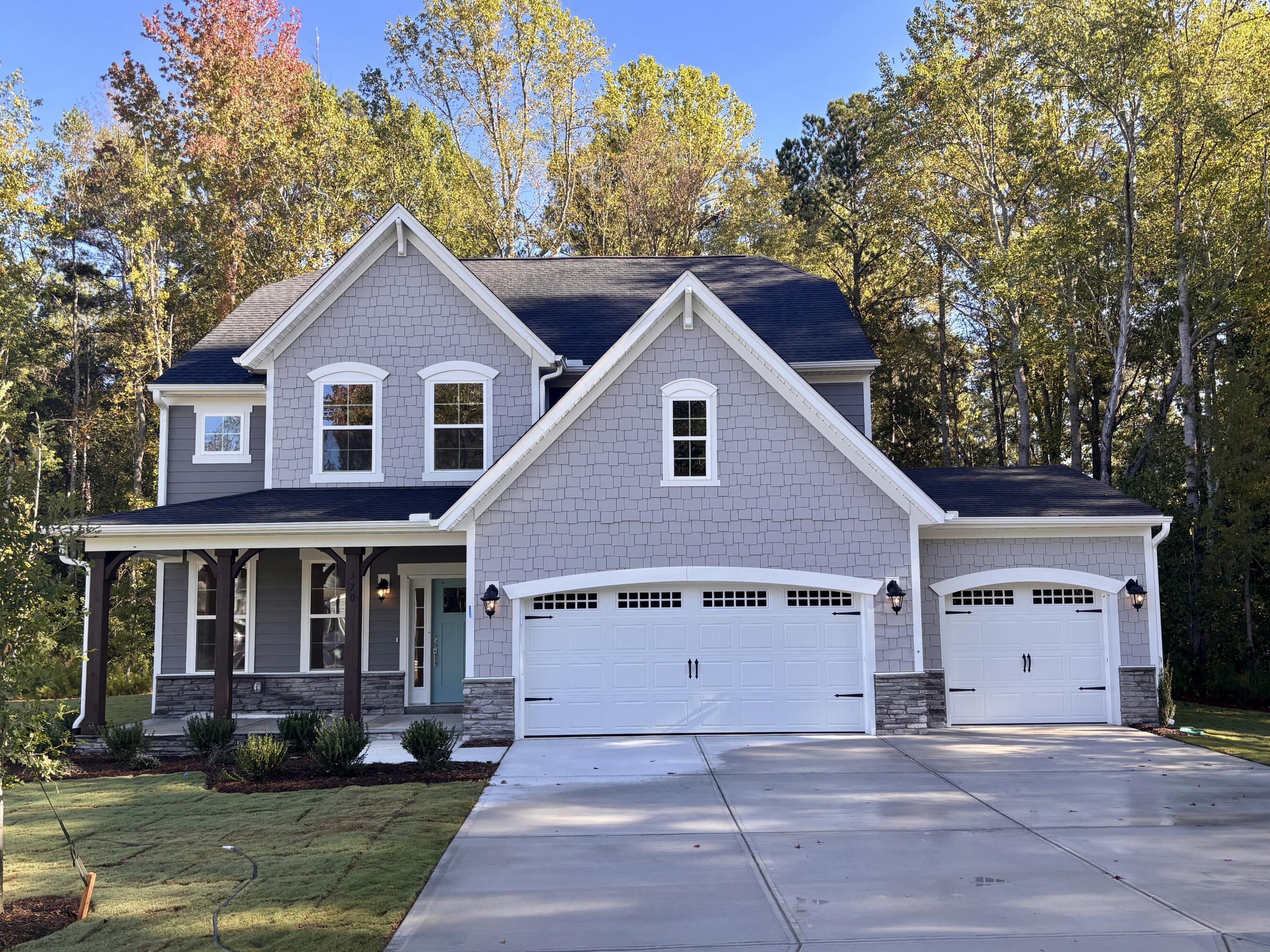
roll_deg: +0.5
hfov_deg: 61.7
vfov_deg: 48.2
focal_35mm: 29
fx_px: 1064
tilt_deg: +4.9
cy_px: 515
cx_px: 655
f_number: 1.6
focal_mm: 5.96
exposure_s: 1/630
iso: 50
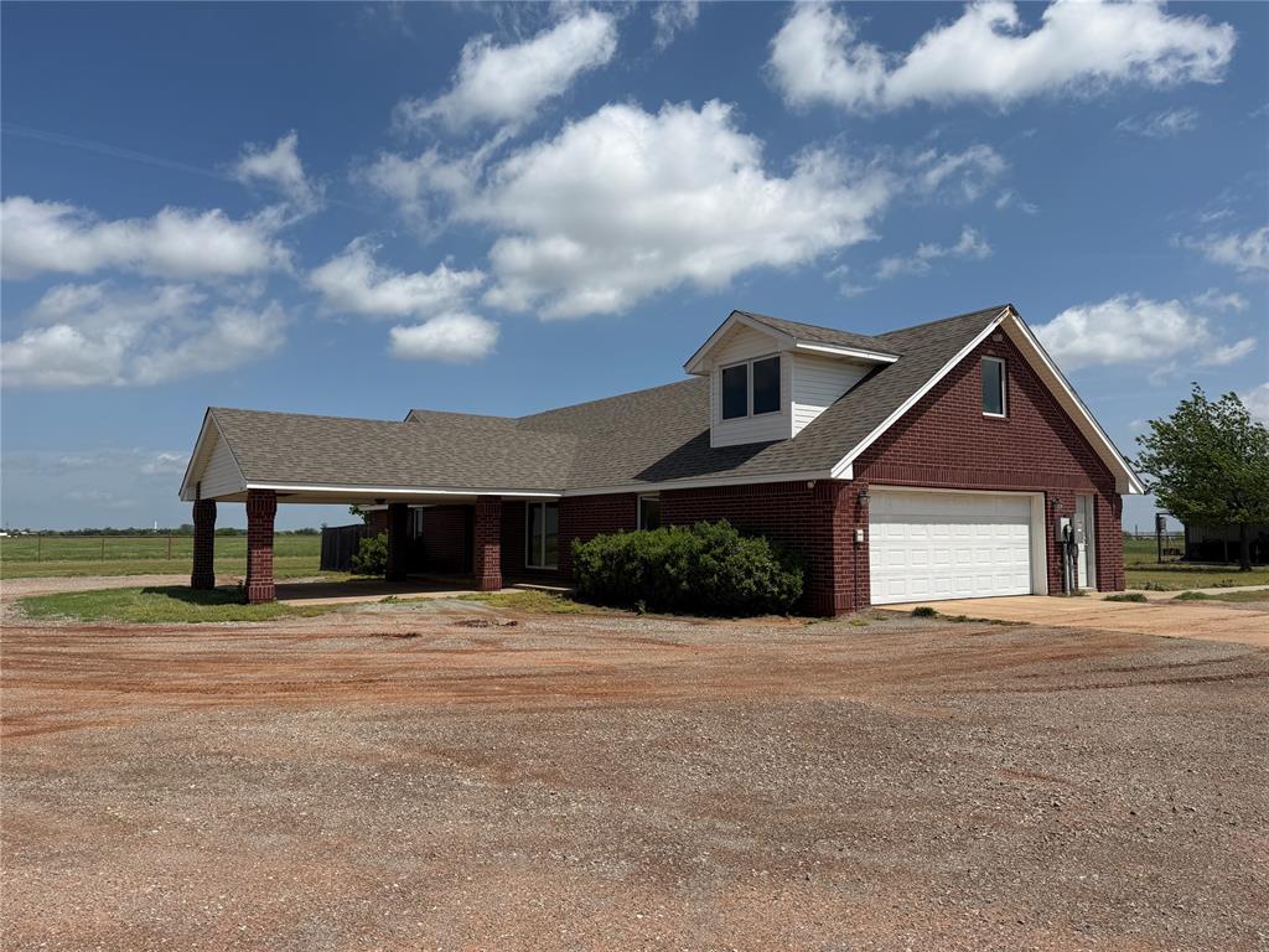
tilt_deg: +3.9
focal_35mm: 24
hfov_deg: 71.6
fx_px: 880
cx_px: 634
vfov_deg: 56.8
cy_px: 476
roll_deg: +0.3
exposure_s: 1/8130
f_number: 1.78
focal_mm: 6.76
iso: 80
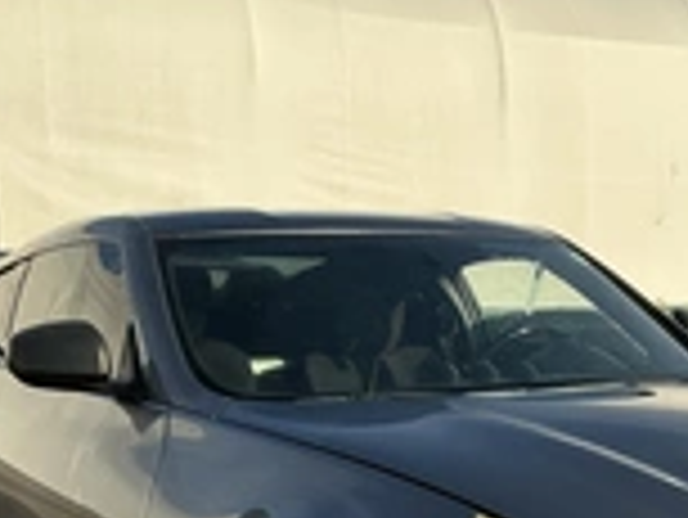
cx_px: 513
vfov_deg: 19.1
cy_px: 617
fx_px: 1452
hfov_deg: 26.3
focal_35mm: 73
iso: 25
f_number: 1.8
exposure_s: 1/1675
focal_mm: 3
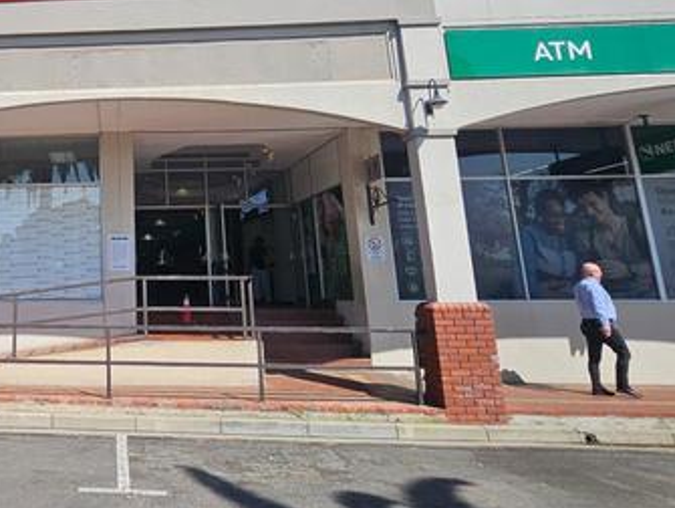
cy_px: 151
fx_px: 605
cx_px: 48
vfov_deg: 44.5
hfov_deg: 50.6
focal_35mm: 31
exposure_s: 1/1387
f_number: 2.2
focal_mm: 1.7
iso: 32
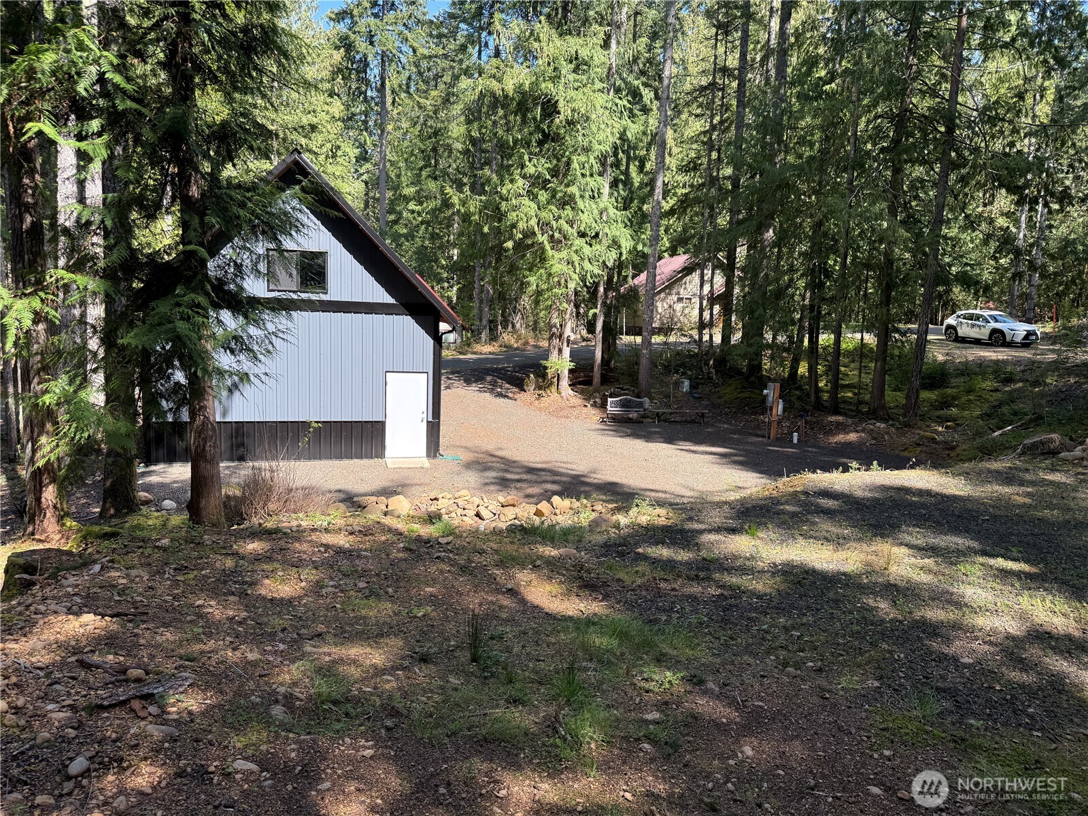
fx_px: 754
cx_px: 544
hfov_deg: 71.6
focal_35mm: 24
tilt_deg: -6.0
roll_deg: -1.3
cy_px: 408
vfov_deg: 56.8
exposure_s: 1/643
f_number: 1.78
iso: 80
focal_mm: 6.76
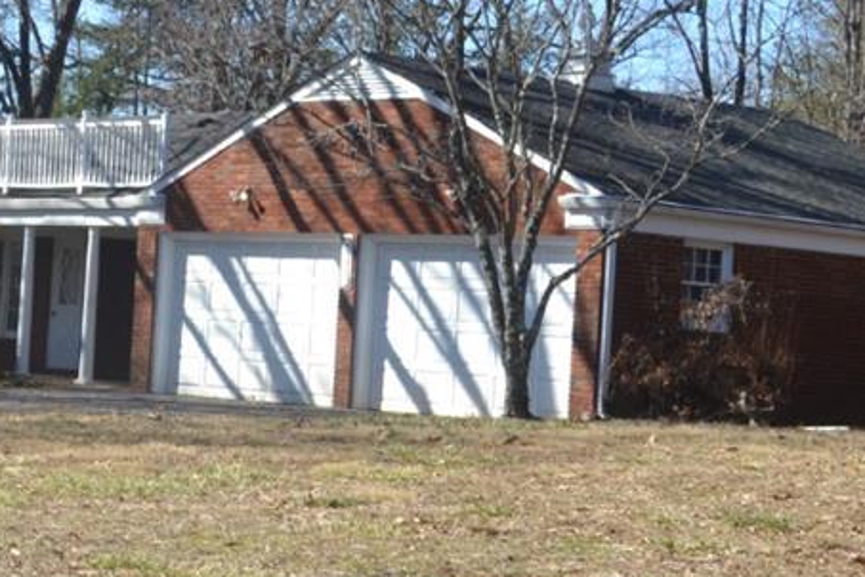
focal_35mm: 129
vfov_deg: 10.6
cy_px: 147
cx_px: -166
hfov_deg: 15.3
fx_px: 3099
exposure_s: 1/160
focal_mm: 26
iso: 100
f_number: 7.1
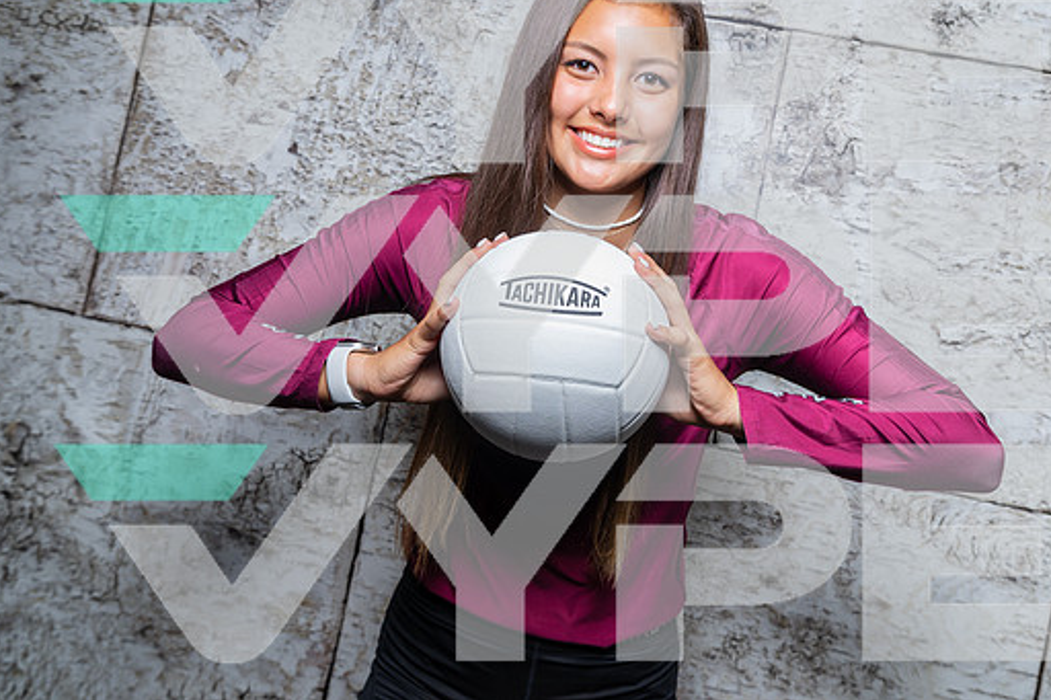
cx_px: 583
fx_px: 992
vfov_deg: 38.8
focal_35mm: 34
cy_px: 305
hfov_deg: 55.7
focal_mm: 30
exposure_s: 1/125
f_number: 5.6
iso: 100
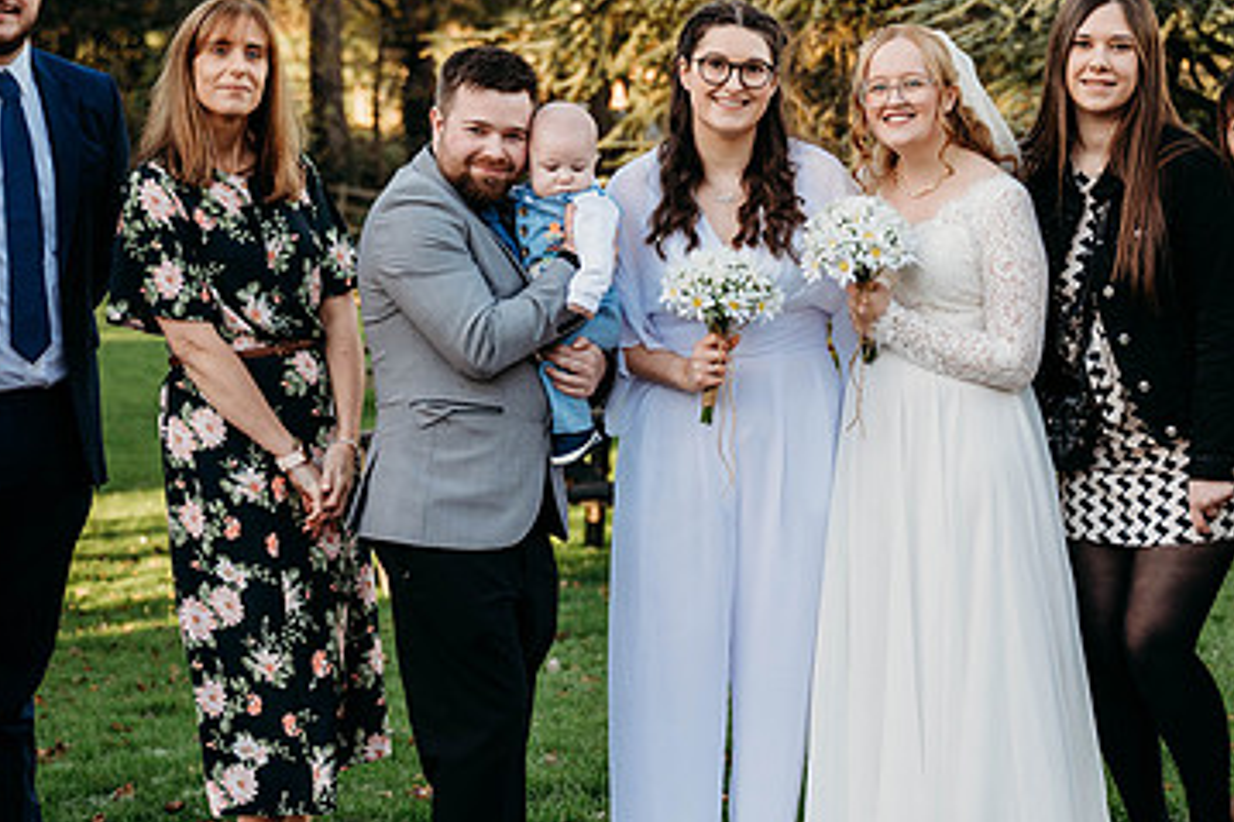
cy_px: 392
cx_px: 694
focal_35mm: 92
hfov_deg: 22.1
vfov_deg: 14.8
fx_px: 3152
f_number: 3.2
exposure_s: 1/320
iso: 100
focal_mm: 57
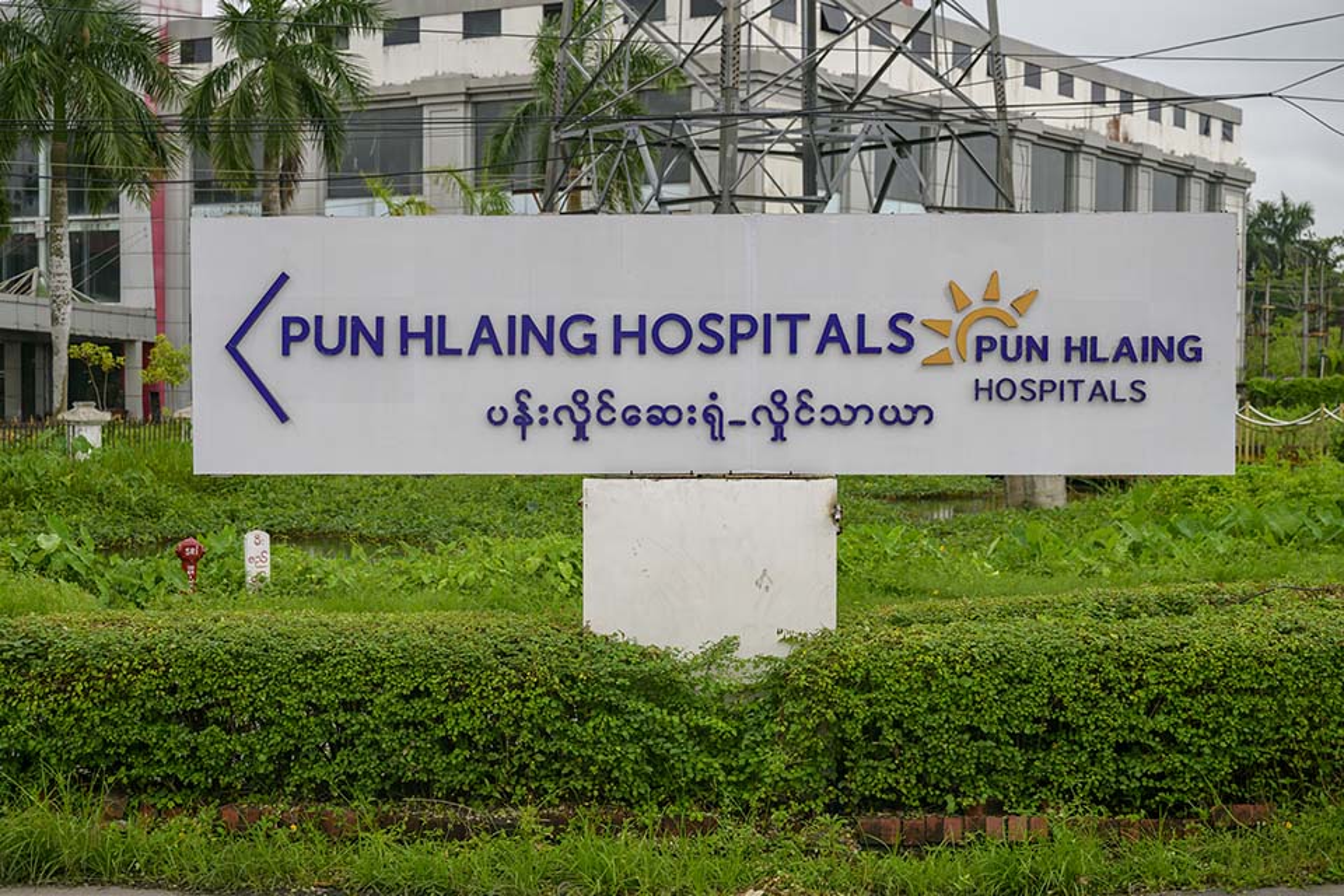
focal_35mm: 58
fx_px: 2165
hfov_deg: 34.5
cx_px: 672
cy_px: 448
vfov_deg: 23.4
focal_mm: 58
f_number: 5.6
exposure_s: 1/200
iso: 360
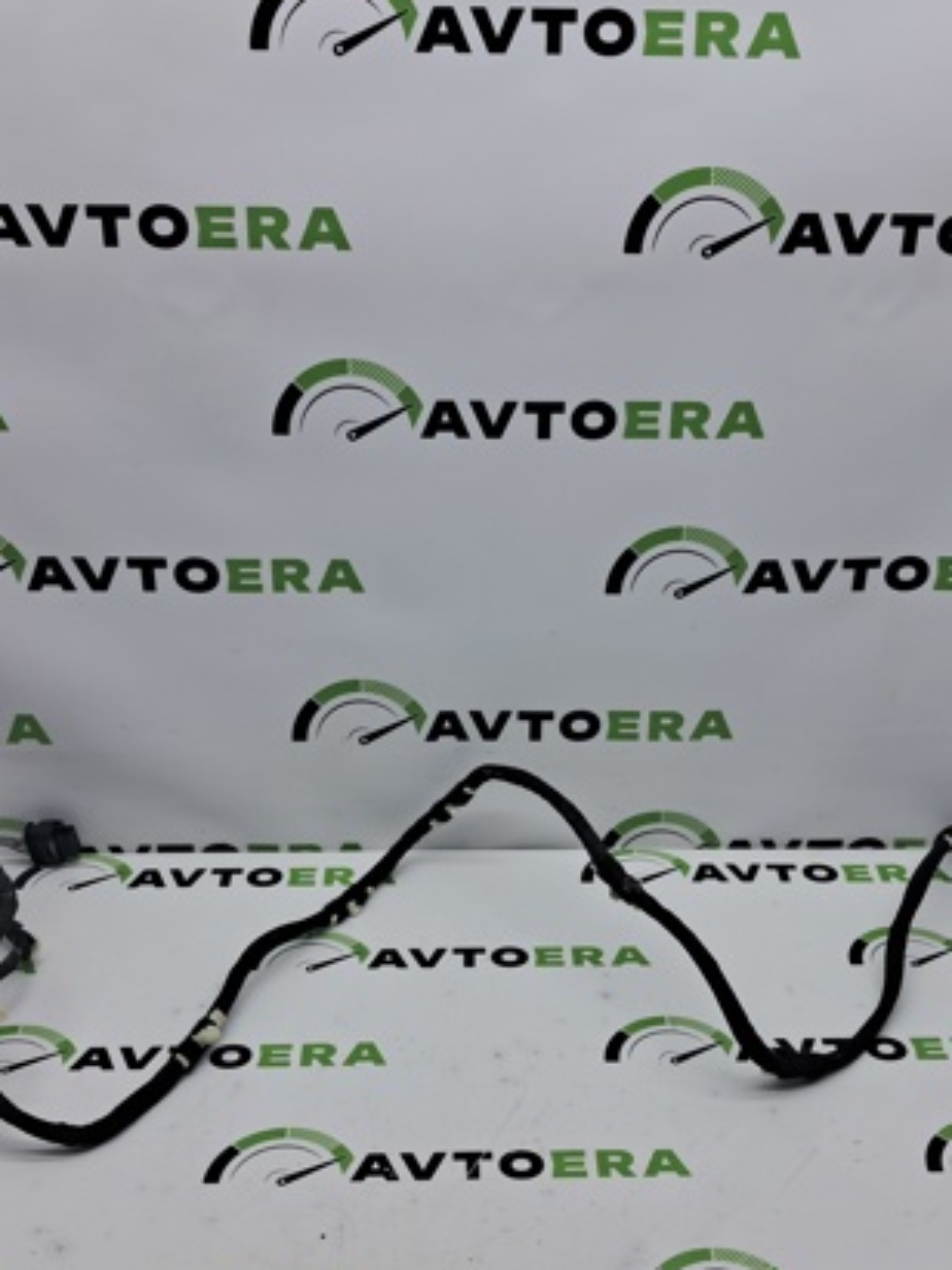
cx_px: 516
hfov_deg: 34.3
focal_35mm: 42
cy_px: 703
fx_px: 1541
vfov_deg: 44.7
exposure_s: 1/100
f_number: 1.8
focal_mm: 4
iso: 50
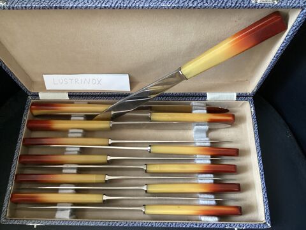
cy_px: 115
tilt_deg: -67.8
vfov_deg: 45.4
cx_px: 153
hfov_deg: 58.4
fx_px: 274
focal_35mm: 31
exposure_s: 1/40
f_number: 2.4
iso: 400
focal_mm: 3.3
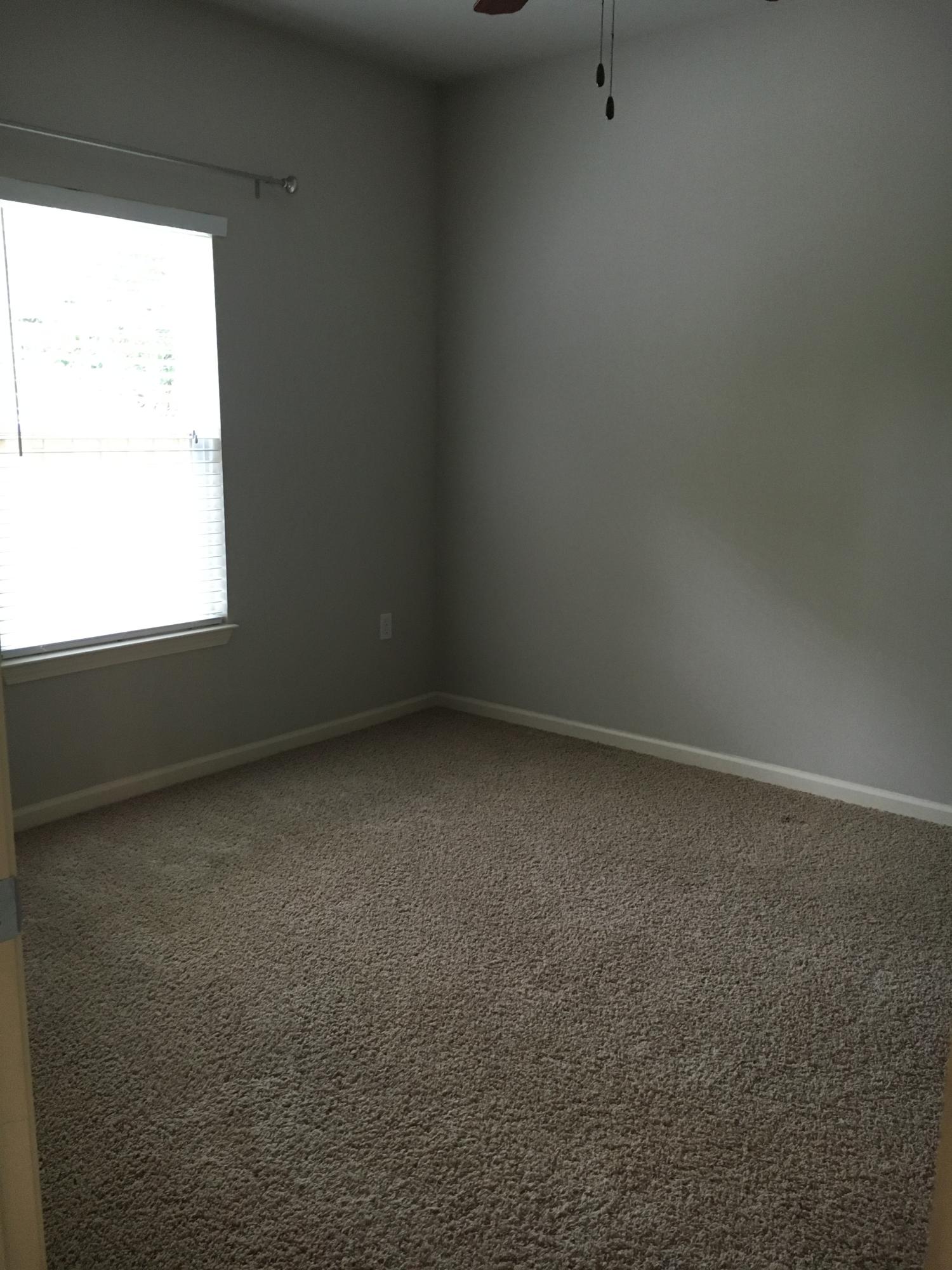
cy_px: 635
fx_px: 1063
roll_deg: -0.9
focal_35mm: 29
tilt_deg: -11.8
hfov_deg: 48.2
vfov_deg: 61.7
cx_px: 476
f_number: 2.2
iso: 160
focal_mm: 4.15
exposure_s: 1/30
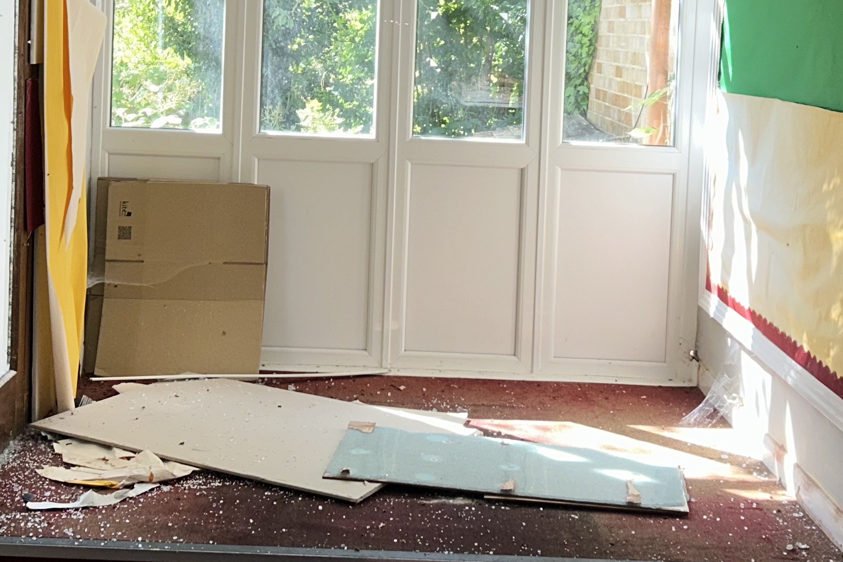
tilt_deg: -3.5
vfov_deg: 20.8
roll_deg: -1.7
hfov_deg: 31.4
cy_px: 65
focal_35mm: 64
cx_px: 378
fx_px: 1499
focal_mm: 5.7
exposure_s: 1/242
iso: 32
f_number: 1.5
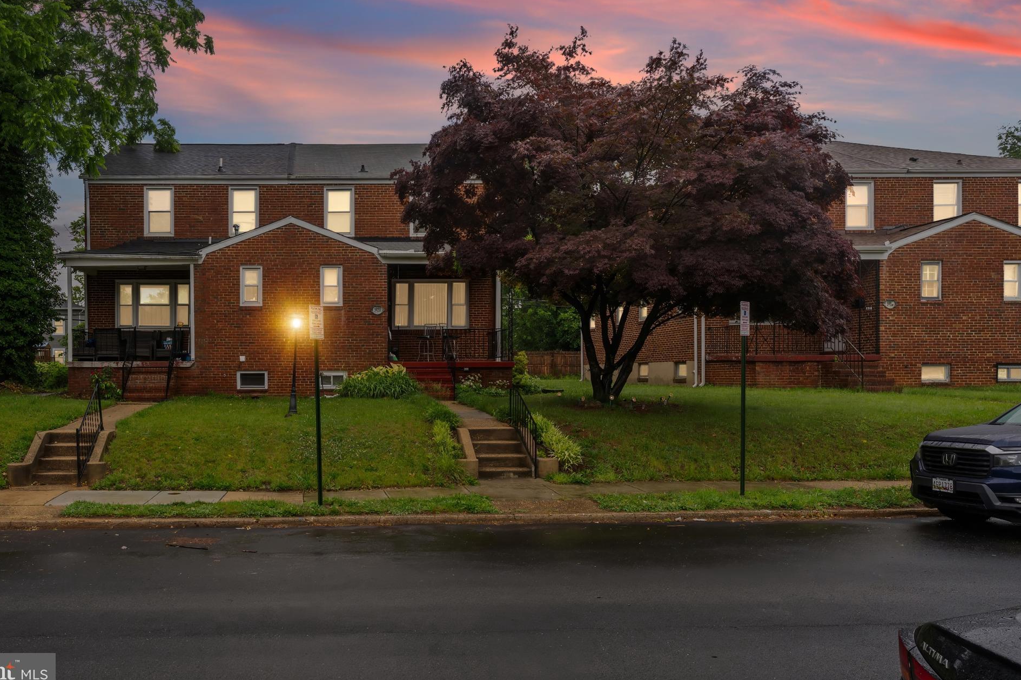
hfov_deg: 69.4
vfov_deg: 49.5
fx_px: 737
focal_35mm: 26
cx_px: 489
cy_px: 324
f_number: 8
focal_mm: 24
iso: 320
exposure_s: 1/100
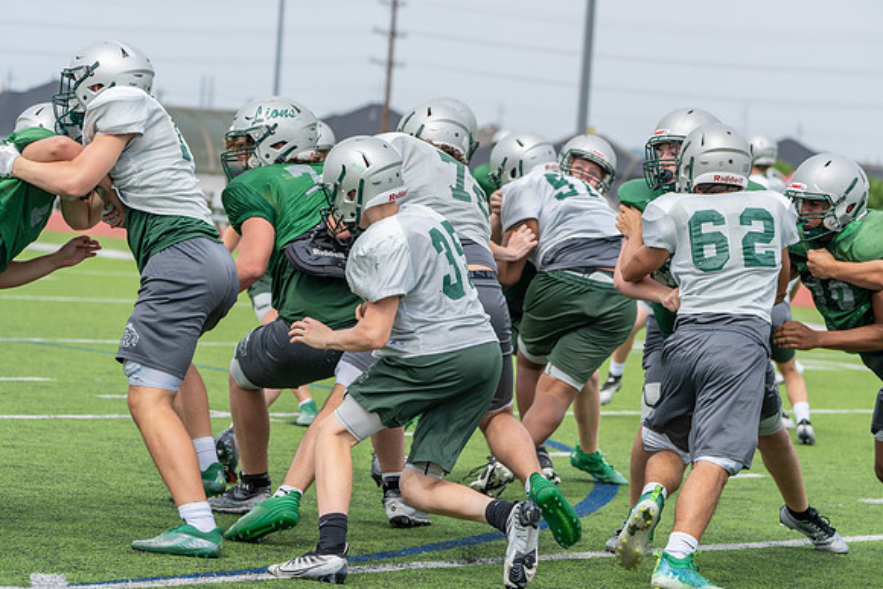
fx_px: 3459
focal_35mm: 141
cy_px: 294
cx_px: 442
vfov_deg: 9.7
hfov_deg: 14.5
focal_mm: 141
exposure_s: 1/1250
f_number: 5.6
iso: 400
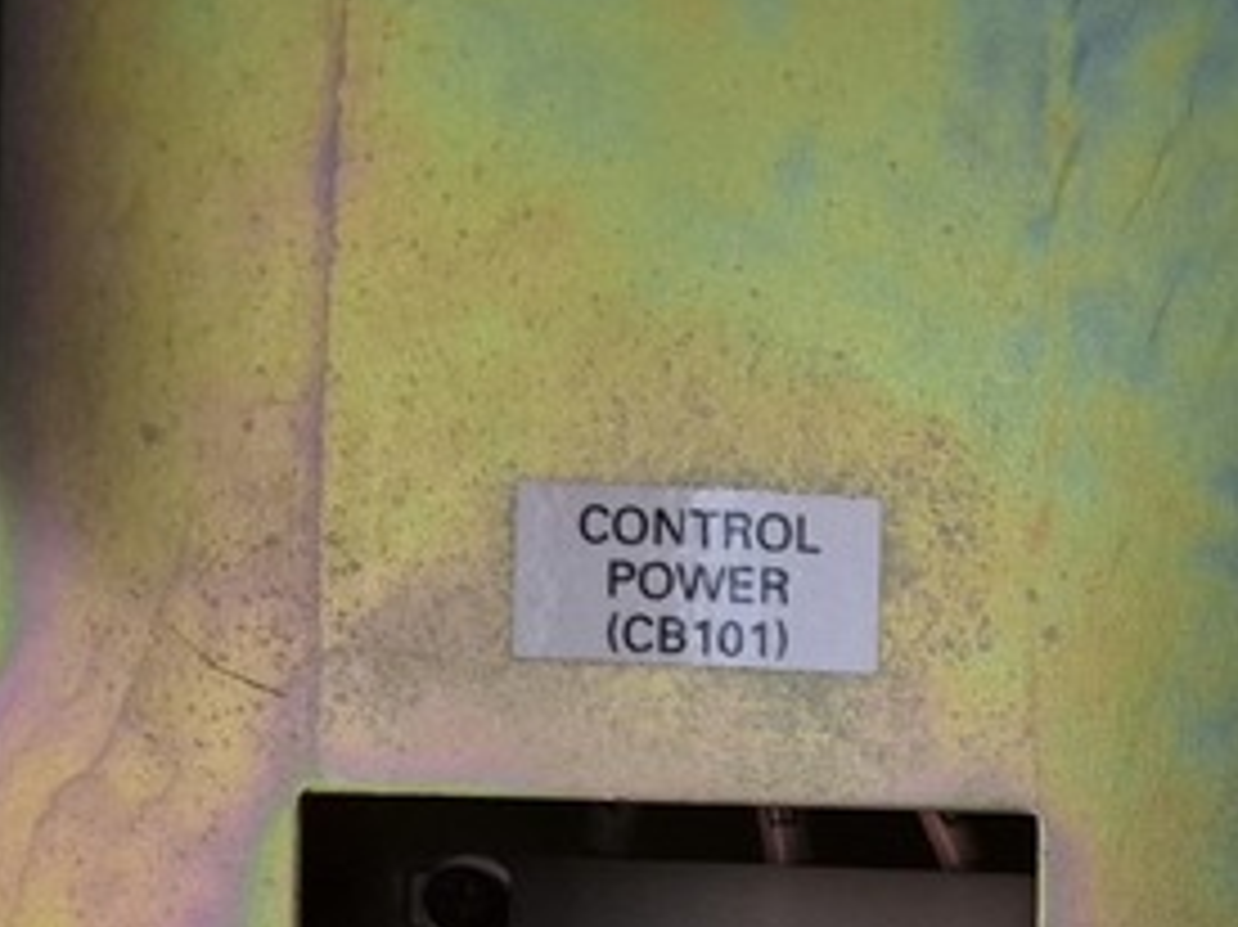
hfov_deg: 25.6
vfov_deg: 19.7
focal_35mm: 67
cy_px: 1296
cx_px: 1535
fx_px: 2395
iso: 1600
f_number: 1.8
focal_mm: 5.4
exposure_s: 1/20
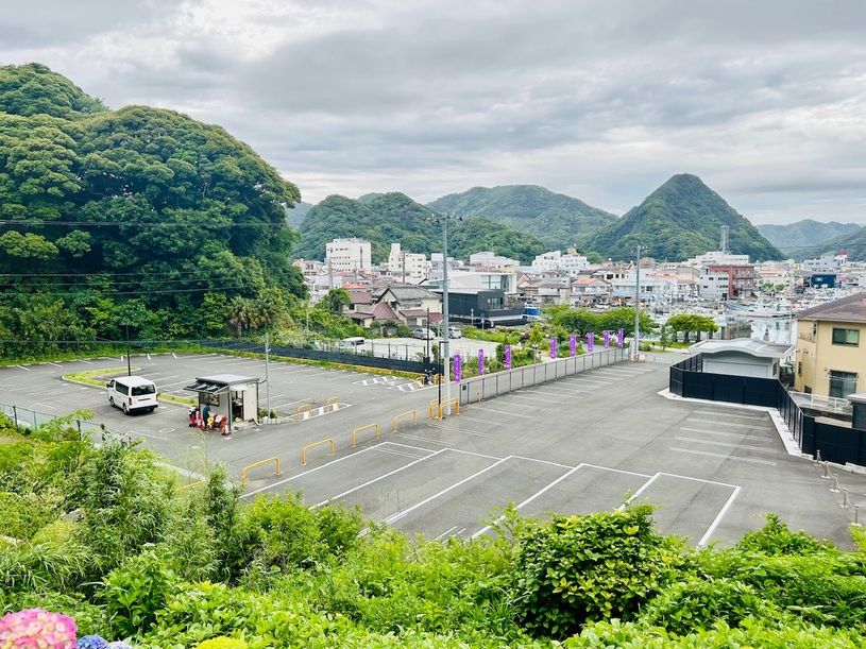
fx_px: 650
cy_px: 324
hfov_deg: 67.3
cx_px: 433
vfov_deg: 53.1
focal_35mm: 26
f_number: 1.5
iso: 50
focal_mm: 5.7
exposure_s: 1/299
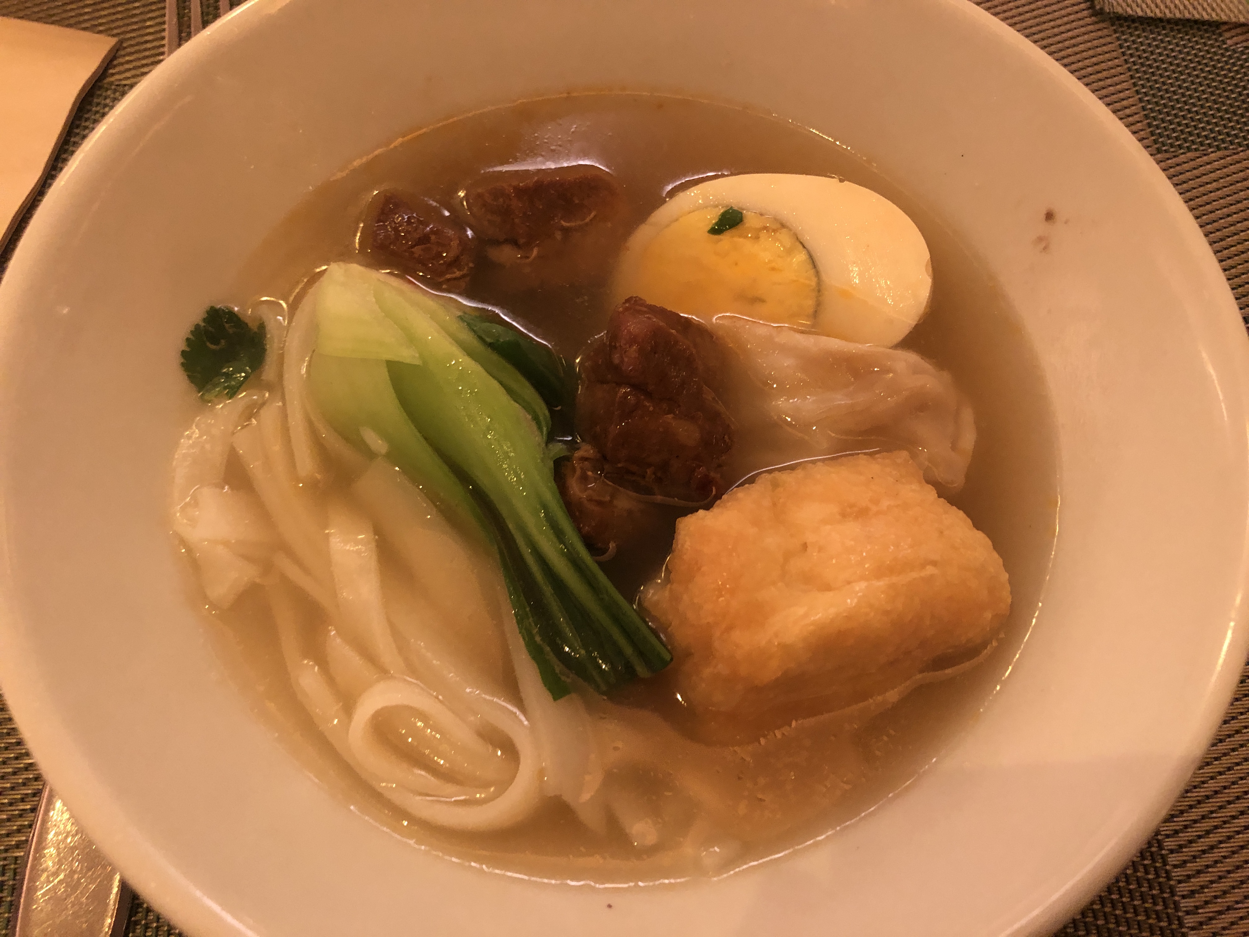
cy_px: 468
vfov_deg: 49.7
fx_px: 1010
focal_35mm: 28
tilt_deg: -66.3
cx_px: 624
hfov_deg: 63.4
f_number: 1.8
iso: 100
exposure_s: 1/8
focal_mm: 3.99
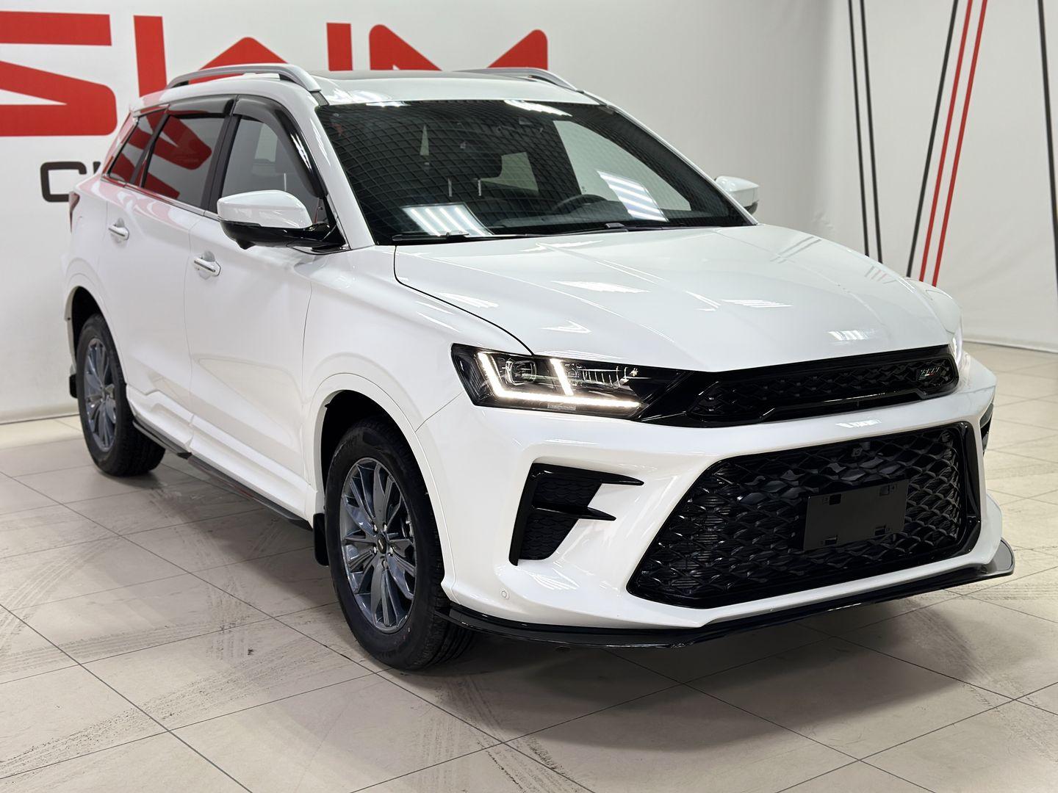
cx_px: 529
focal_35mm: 48
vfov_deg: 30.3
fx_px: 1467
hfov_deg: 39.7
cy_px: 396
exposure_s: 1/100
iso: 80
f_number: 1.78
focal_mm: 6.86
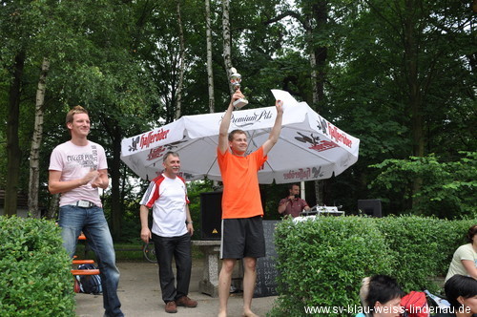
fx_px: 357
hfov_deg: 67.4
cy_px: 158
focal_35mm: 27
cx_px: 238
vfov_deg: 47.8
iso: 250
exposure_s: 1/125
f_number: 5.6
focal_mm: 18
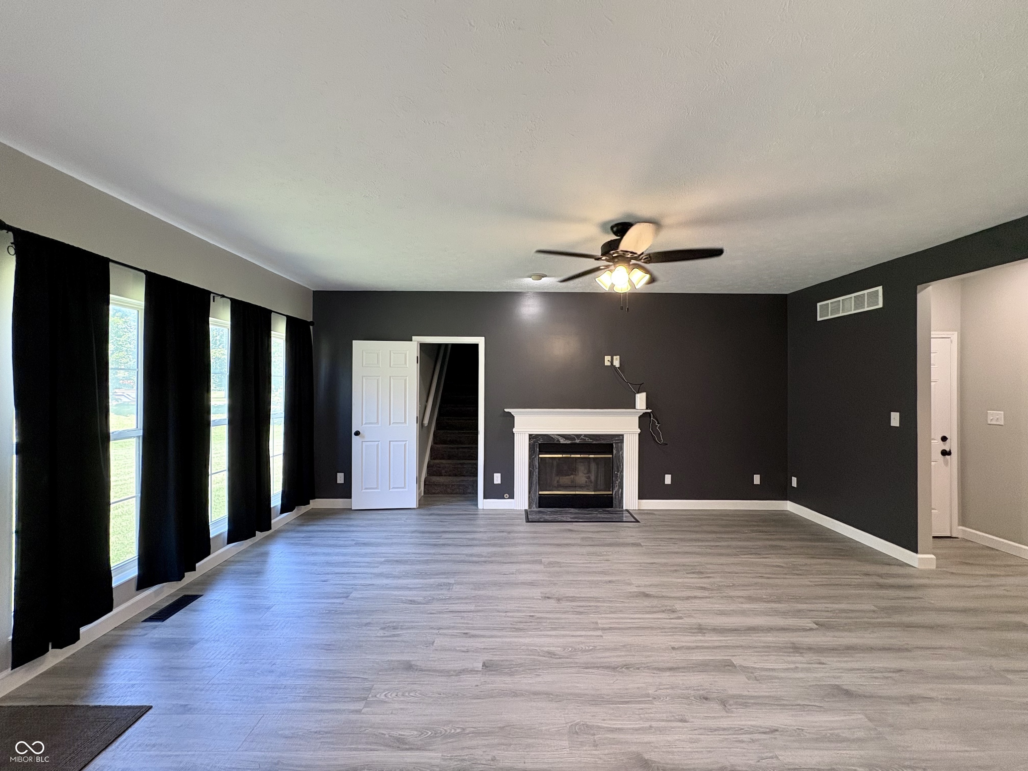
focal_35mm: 14
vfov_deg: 85.7
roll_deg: +0.0
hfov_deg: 102.1
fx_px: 416
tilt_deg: +1.2
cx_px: 514
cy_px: 386
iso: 200
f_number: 2.2
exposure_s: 1/60
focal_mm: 2.22
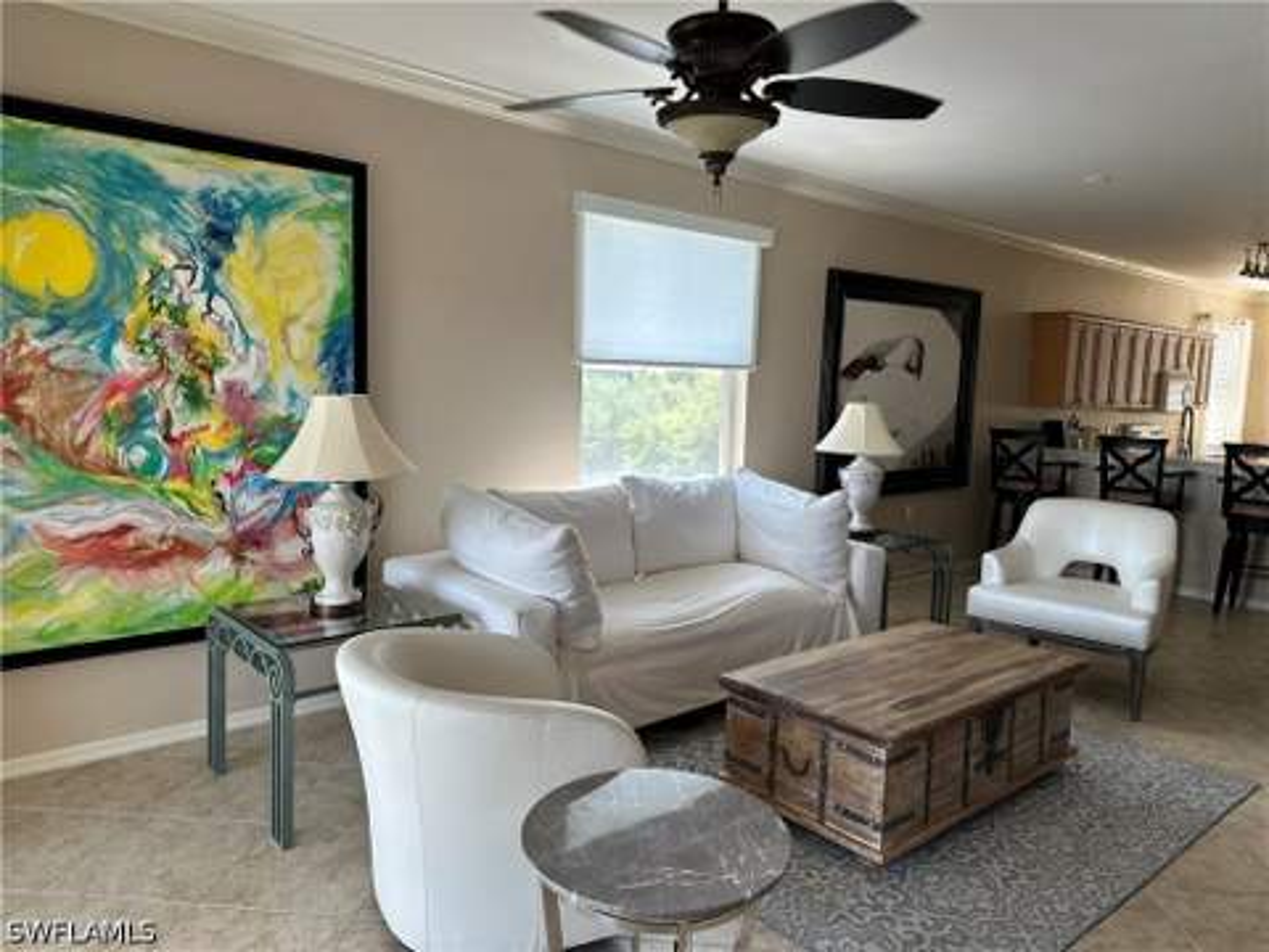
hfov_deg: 71.6
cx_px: 634
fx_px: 880
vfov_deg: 56.8
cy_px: 476
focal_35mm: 24
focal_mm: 6.86
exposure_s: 1/121
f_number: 1.78
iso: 125
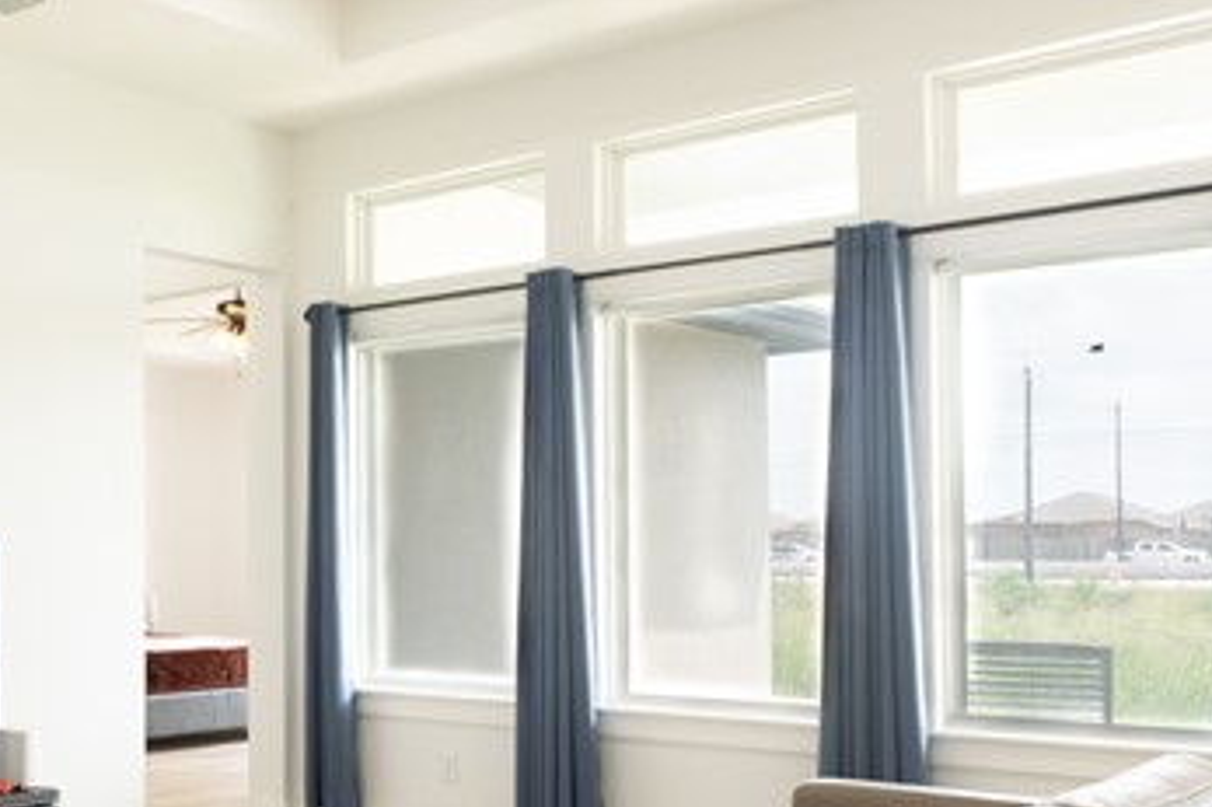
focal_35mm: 47
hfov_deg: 36.0
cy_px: 535
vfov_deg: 28.4
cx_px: -101
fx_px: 1582
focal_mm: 15
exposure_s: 1/500
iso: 500
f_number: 8
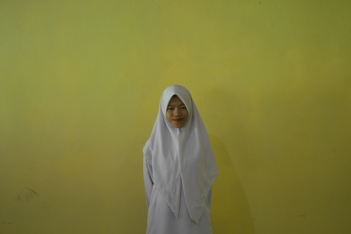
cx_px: 176
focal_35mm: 36
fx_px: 351
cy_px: 117
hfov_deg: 53.1
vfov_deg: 36.9
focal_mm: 24
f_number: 4.5
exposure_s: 1/80
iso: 400
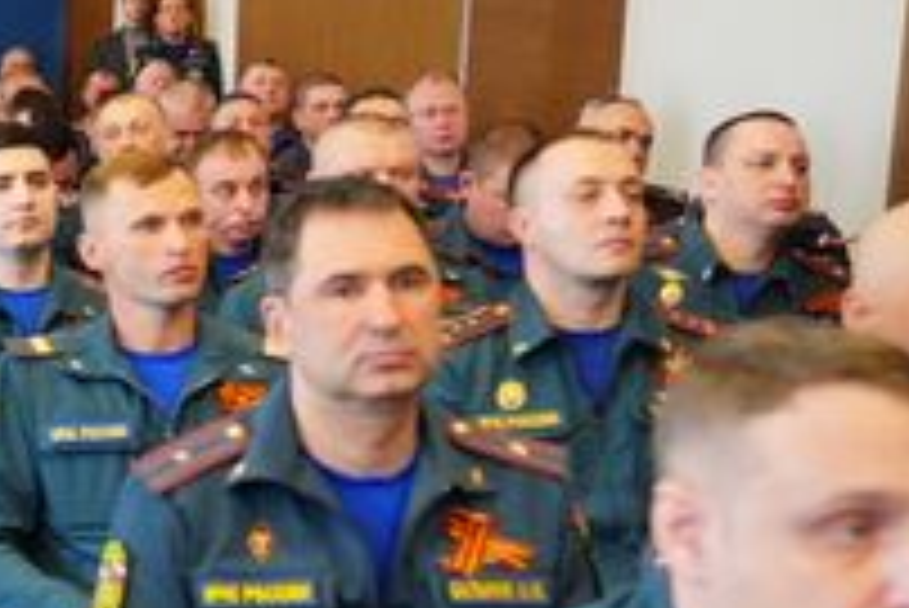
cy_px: 423
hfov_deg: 21.2
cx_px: -389
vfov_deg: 16.4
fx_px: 2097
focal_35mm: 83
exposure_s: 1/160
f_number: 2.8
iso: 3200
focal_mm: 24
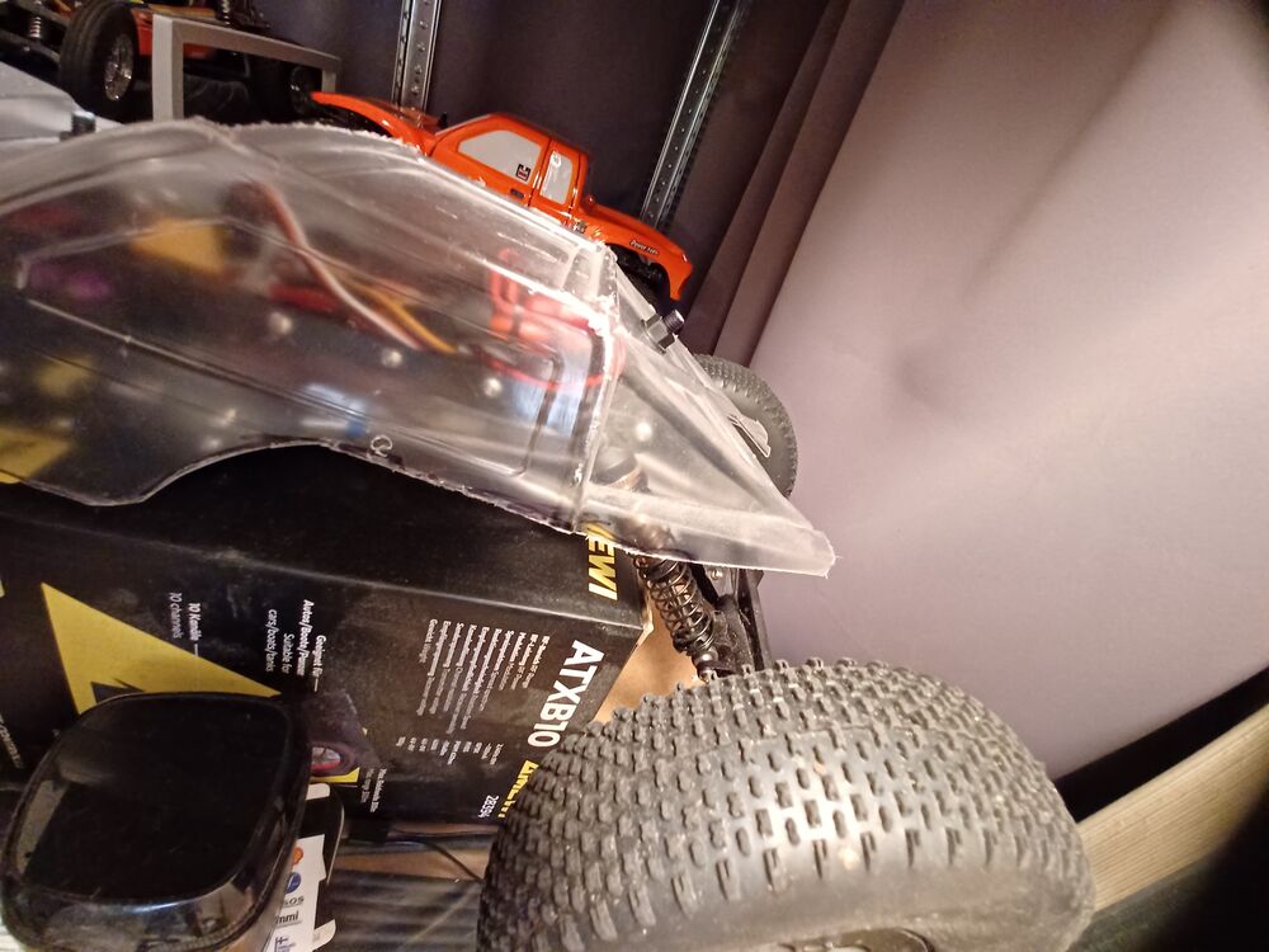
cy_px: 476
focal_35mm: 13
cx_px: 634
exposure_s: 1/16.7
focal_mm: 1.42
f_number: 2.2
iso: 320
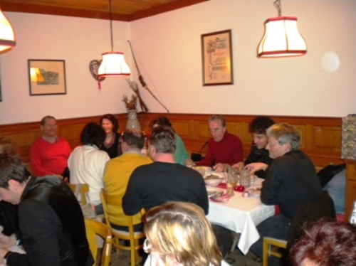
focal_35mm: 35
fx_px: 360
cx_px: 178
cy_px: 133
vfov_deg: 40.6
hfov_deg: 52.7
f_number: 3.1
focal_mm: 6.3
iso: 400
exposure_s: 1/30
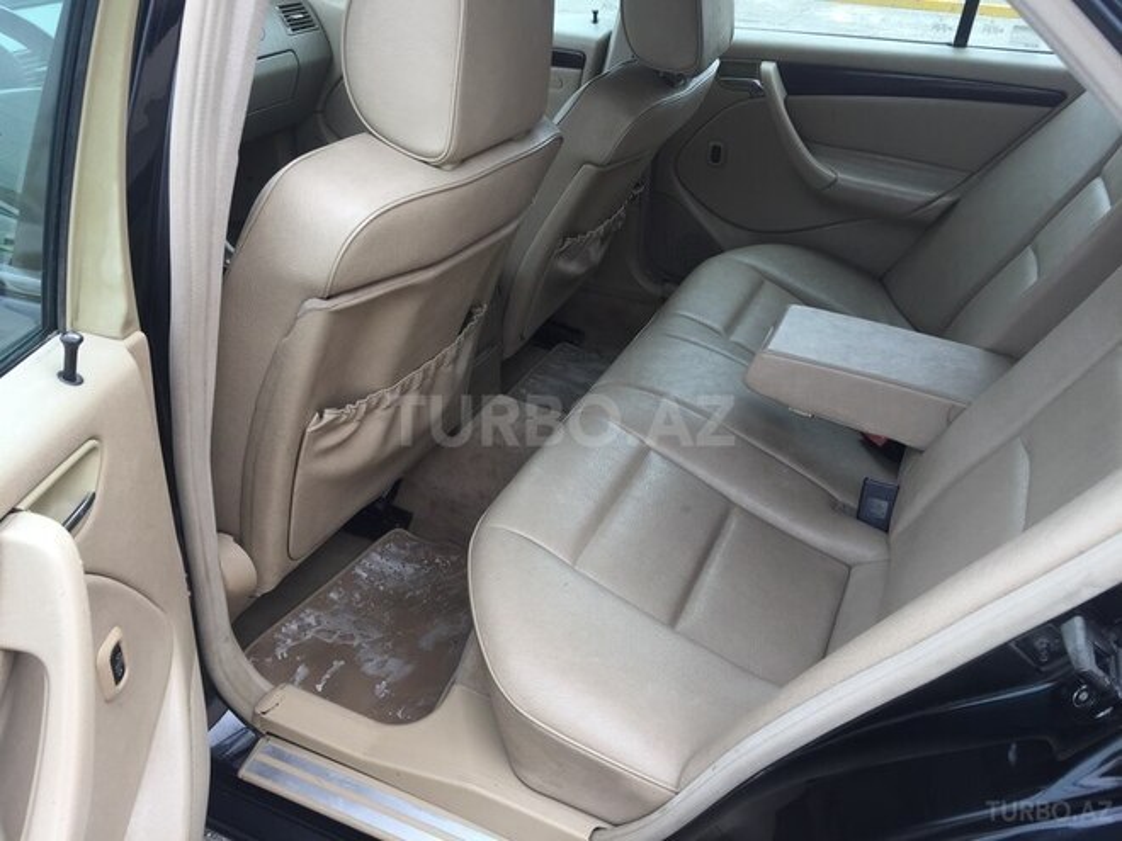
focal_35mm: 29
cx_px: 561
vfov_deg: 48.2
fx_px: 940
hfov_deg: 61.7
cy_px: 420
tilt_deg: -32.4
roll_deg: -3.9
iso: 32
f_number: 2.2
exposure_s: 1/172
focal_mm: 4.15
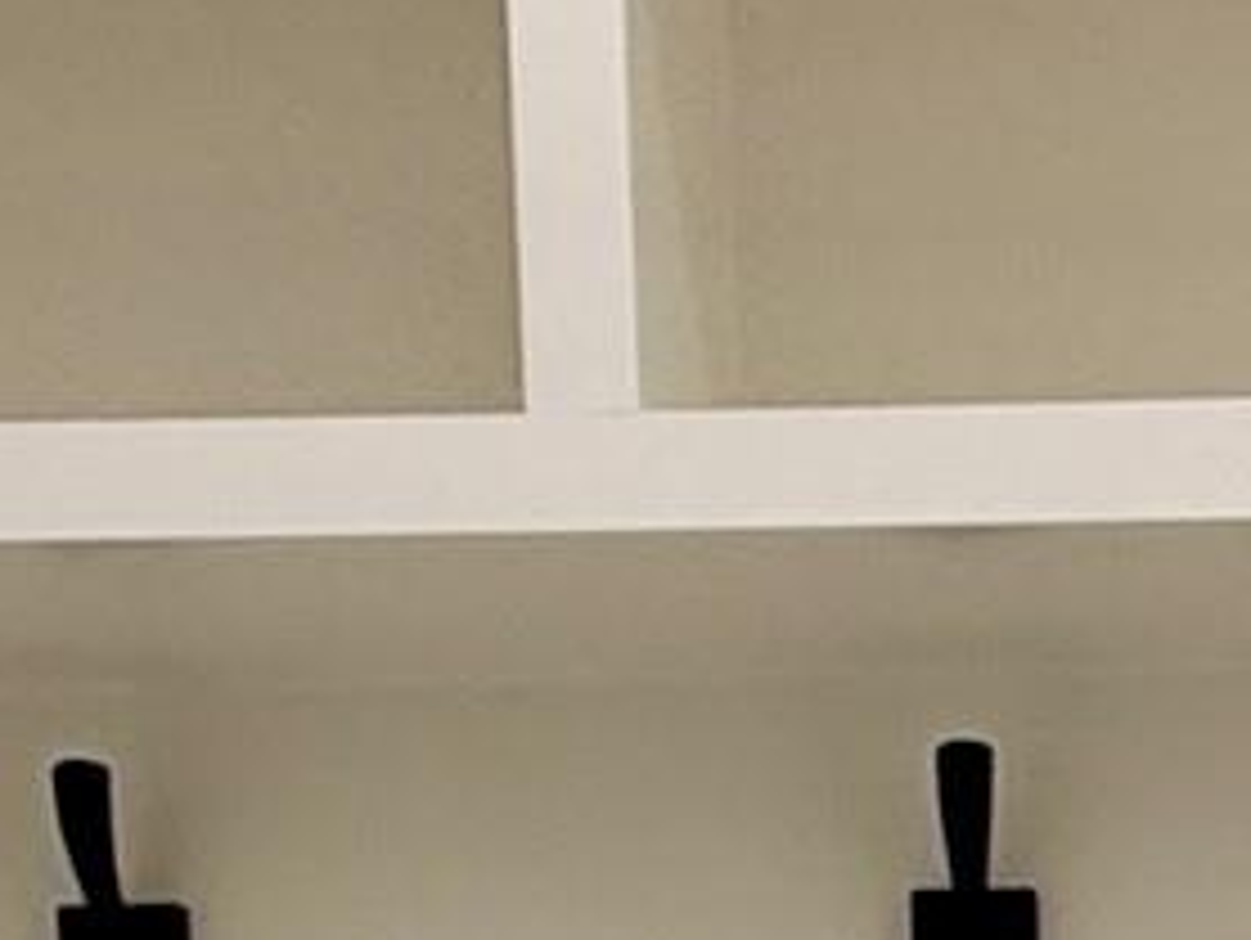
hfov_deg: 18.6
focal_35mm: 103
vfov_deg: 12.2
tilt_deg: -6.7
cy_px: 2078
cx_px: 1215
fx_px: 3726
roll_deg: +0.8
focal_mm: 2.22
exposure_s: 1/30
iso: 100
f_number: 2.2
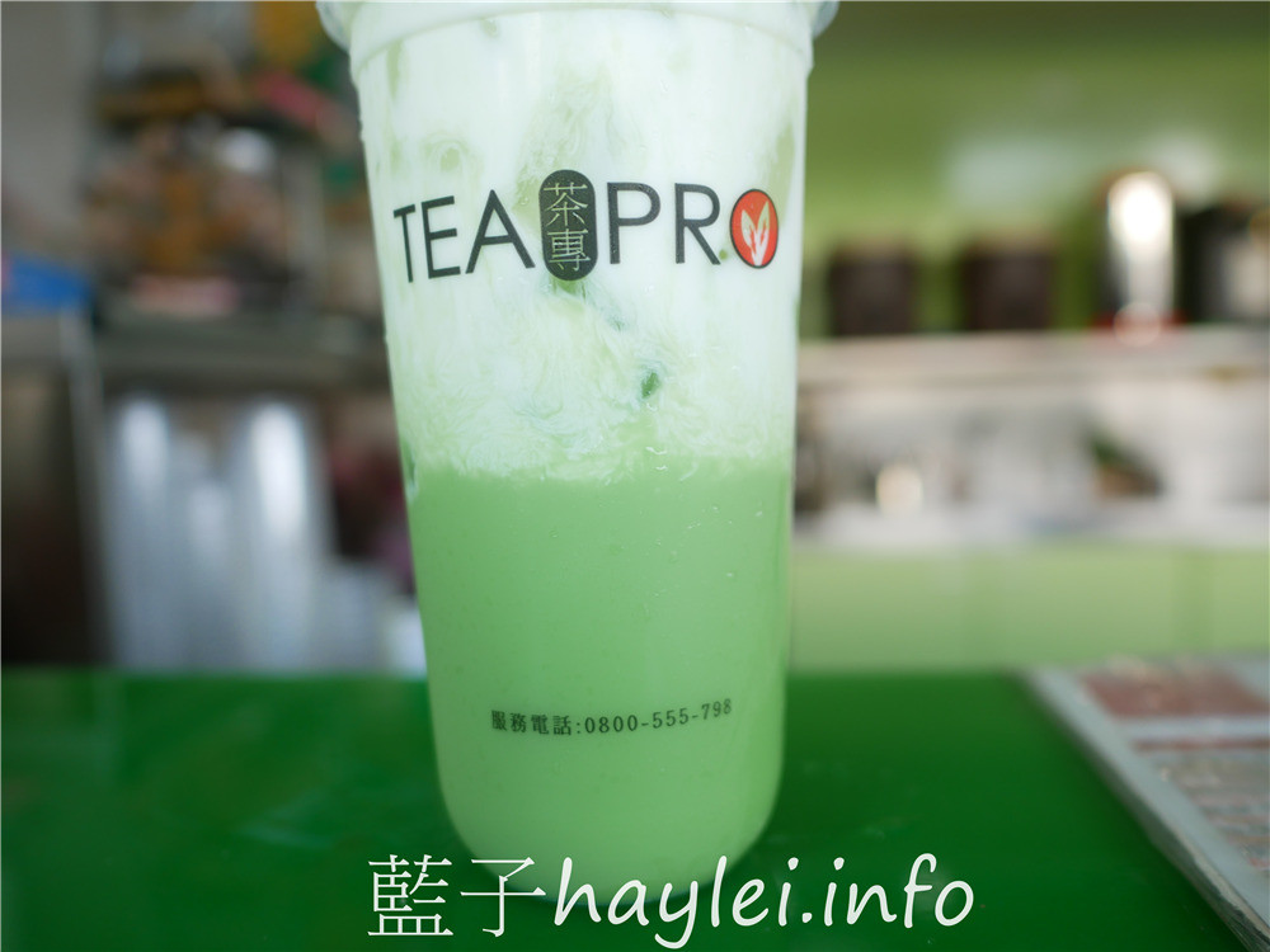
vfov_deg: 46.8
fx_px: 1101
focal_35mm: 30
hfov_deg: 60.0
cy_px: 476
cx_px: 635
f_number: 2
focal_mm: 15
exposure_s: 1/160
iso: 200
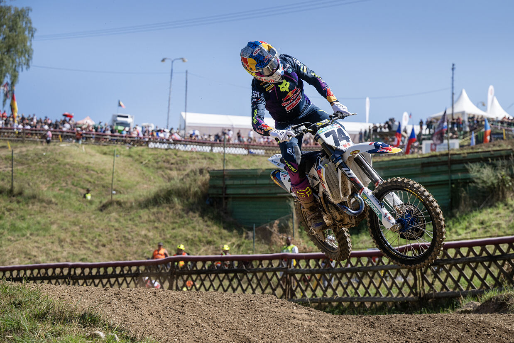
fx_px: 1442
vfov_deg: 13.6
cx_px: 257
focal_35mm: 101
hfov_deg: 20.2
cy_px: 172
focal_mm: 101
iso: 200
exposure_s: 1/1600
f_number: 5
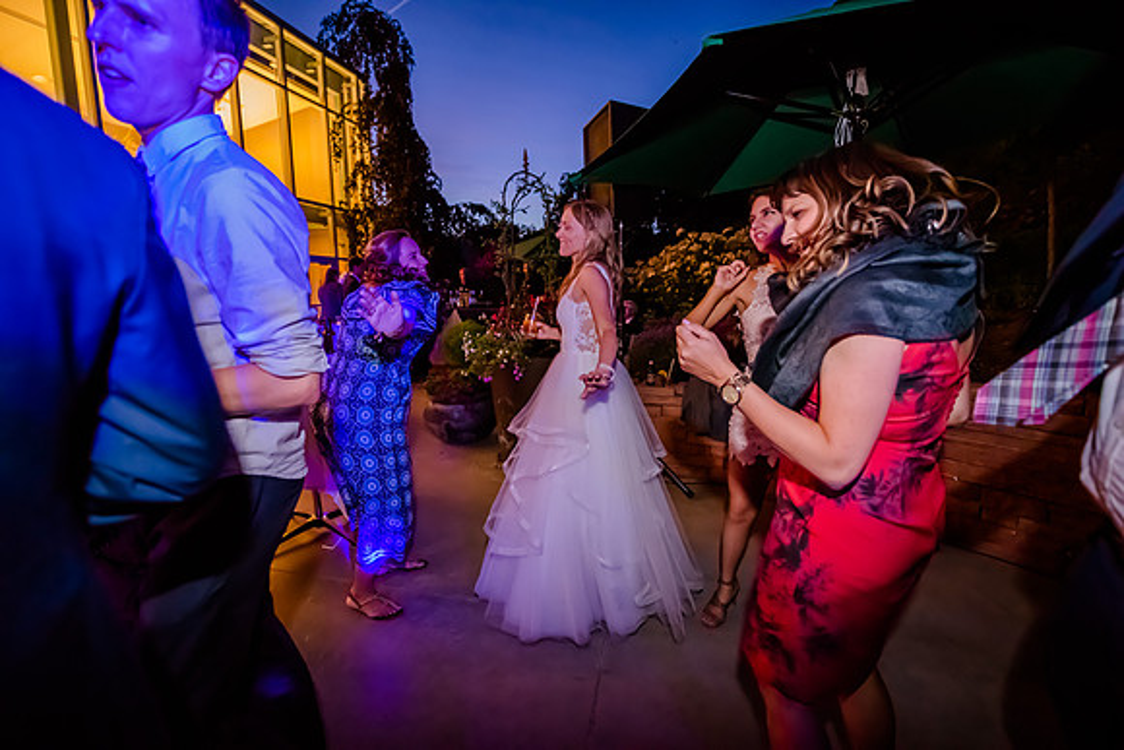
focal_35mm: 15
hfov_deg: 100.4
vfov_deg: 77.4
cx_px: 562
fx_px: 468
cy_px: 375
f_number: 2.8
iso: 8000
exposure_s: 1/80
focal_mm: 15
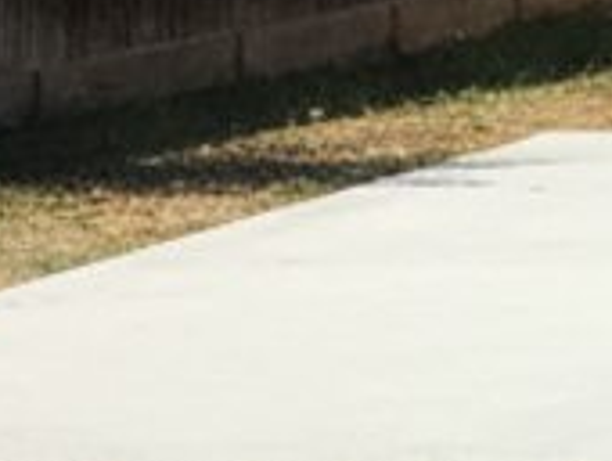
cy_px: 353
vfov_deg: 9.2
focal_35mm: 162
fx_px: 2868
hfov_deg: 9.9
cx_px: 1710
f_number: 1.8
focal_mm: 6.4
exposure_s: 1/1959
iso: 663
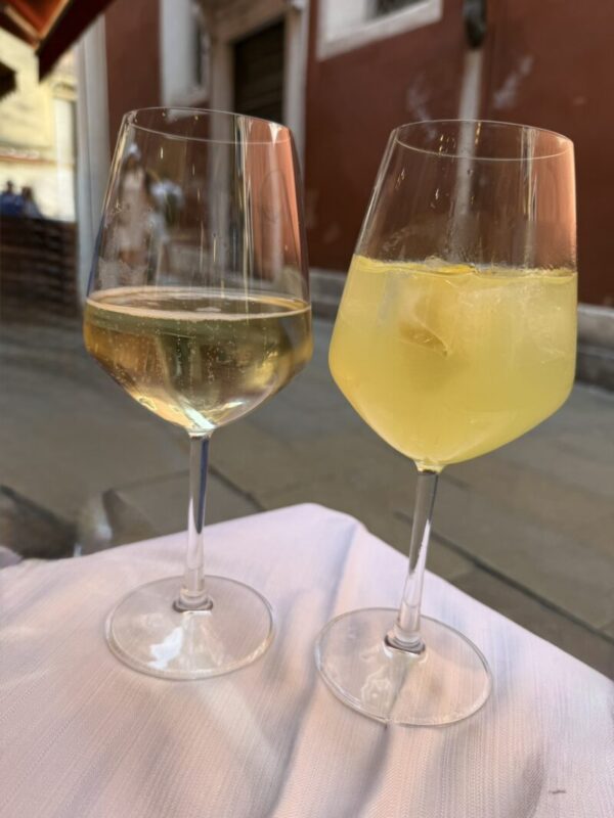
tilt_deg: -17.6
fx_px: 568
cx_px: 307
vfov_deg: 71.6
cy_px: 409
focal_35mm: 24
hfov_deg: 56.8
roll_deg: -2.1
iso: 80
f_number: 1.78
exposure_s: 1/450
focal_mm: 6.76
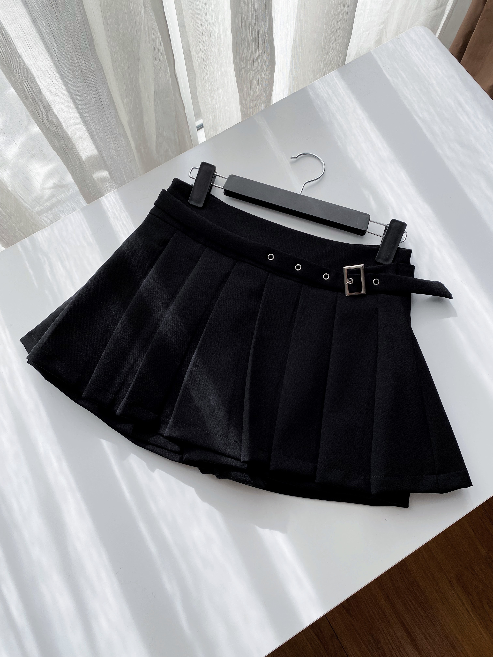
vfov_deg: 67.3
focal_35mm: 26
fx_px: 494
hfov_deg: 53.1
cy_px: 328
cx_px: 246
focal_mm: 4.25
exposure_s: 1/374
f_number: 1.8
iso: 32
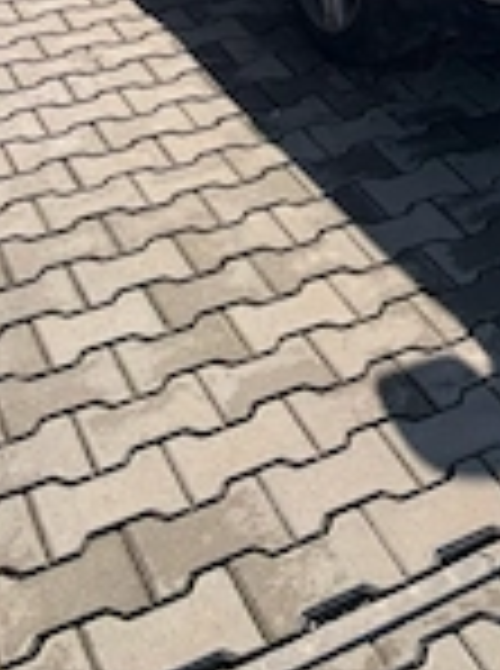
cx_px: 491
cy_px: -220
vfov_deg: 24.1
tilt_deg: -13.4
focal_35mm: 70
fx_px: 1354
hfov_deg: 20.3
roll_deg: +0.6
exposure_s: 1/6993
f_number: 1.6
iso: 64
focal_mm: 5.96
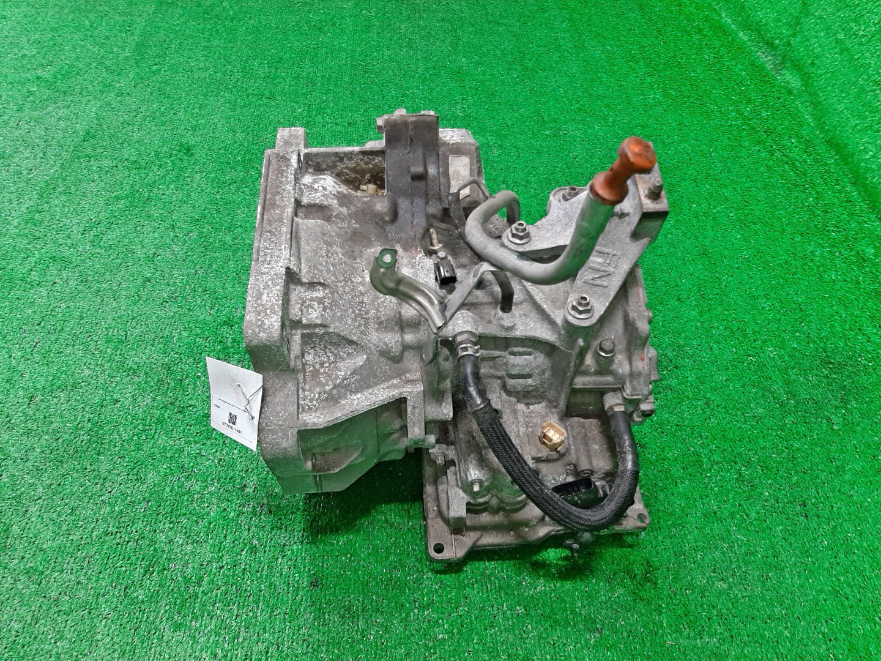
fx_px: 662
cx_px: 440
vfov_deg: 53.1
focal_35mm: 26
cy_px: 330
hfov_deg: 67.3
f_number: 1.7
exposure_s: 1/50
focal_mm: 3.93
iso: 152
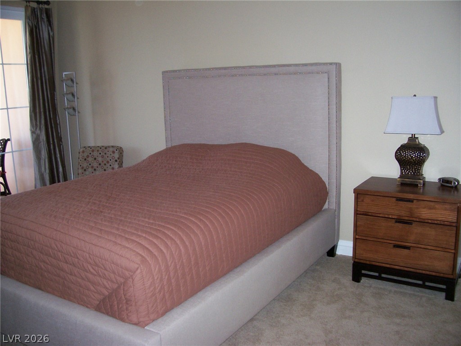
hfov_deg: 54.0
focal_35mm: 34
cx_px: 230
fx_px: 453
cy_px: 173
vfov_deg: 41.8
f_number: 2.7
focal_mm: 5.6
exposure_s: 1/112
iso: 140
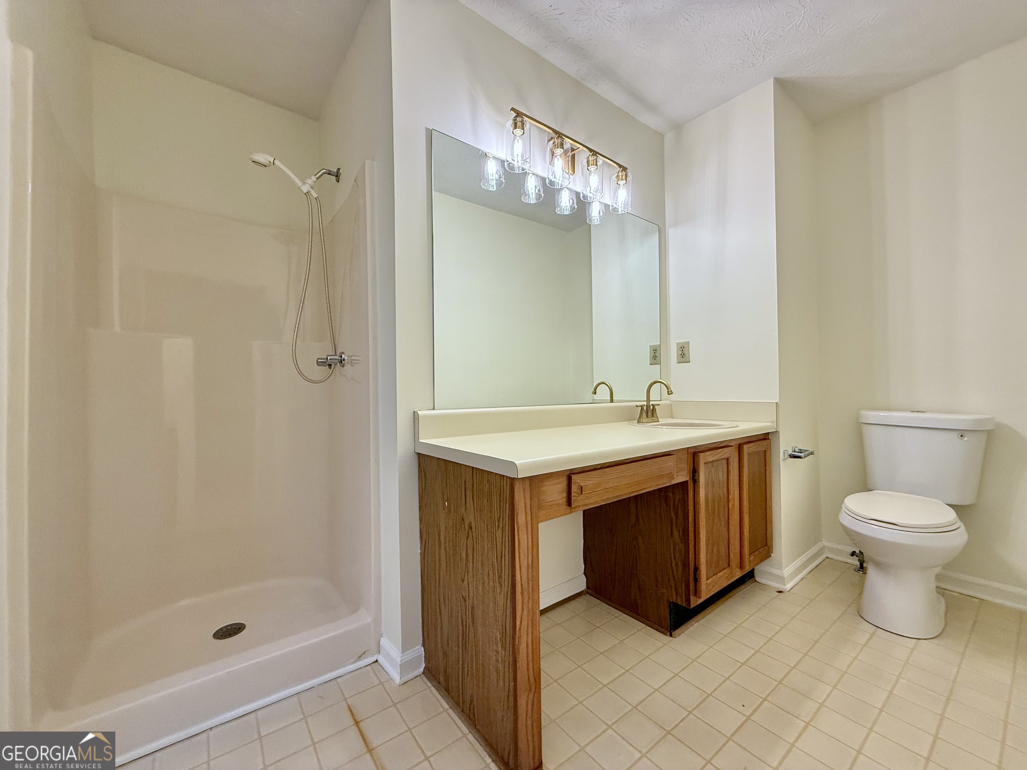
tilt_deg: +2.7
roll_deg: +0.2
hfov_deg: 102.1
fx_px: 415
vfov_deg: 85.7
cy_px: 385
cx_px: 514
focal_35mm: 14
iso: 250
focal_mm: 2.22
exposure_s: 1/120
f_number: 2.2
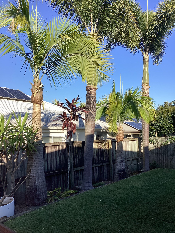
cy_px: 116
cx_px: 88
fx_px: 209
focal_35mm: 31
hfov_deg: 45.4
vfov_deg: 58.4
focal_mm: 3.3
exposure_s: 1/840
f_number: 2.4
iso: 25
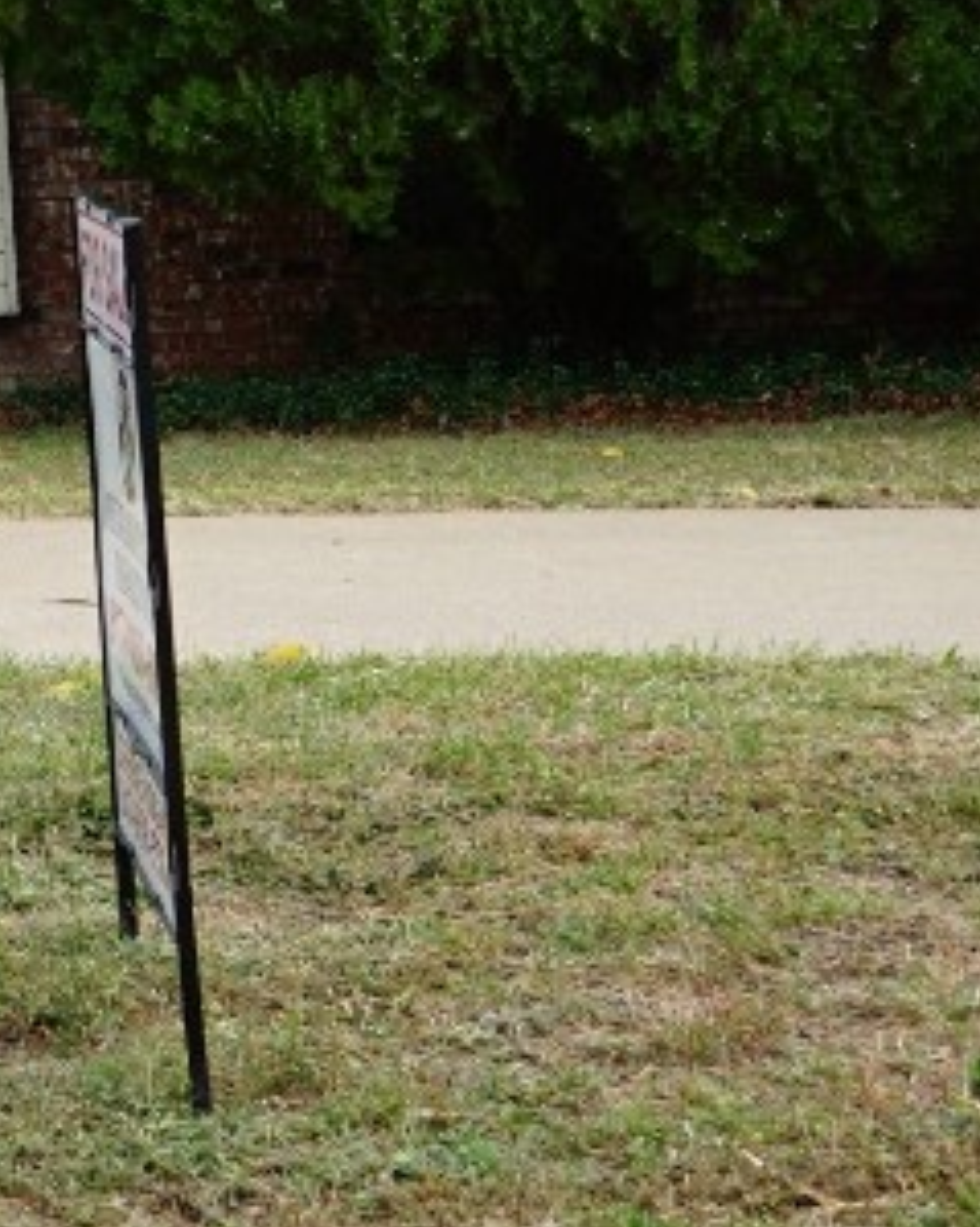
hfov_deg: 13.4
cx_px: -685
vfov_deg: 18.1
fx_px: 3809
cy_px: 222
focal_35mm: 105
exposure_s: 1/80
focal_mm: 29
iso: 100
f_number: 8
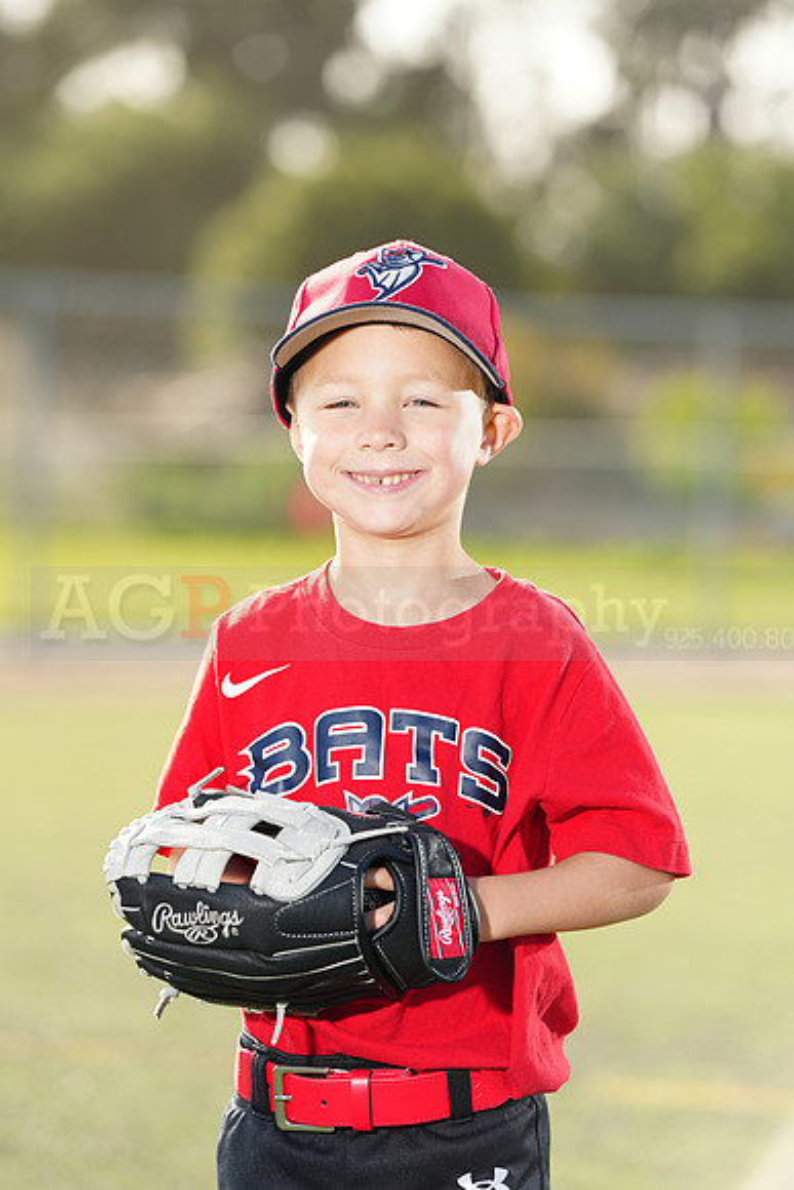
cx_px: 397
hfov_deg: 8.2
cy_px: 595
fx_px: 5521
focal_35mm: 167
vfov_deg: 12.3
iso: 100
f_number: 4.5
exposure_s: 1/250
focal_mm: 167
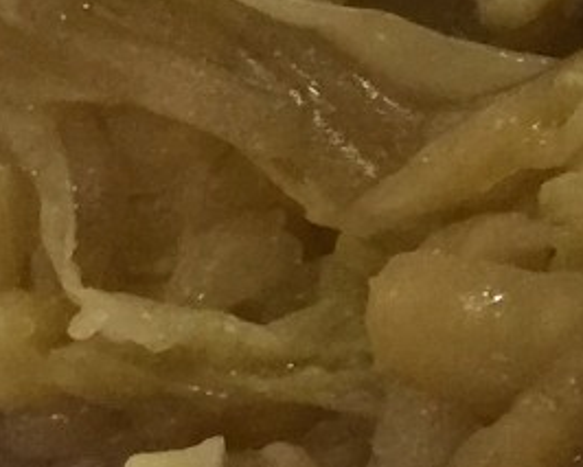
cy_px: 61
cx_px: 1293
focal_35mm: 218
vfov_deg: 7.1
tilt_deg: -51.0
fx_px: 3763
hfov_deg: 8.3
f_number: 2.2
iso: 125
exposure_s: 1/17
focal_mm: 4.15
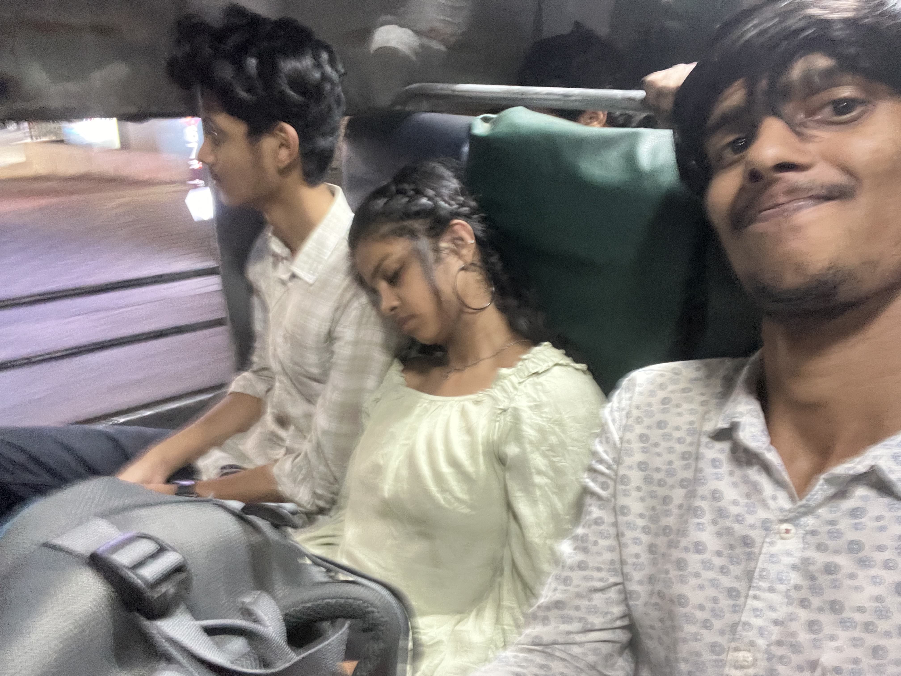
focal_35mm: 23
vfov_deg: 58.9
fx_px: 599
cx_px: 450
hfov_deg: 73.9
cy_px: 338
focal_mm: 2.71
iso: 640
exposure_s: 1/17
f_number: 2.2
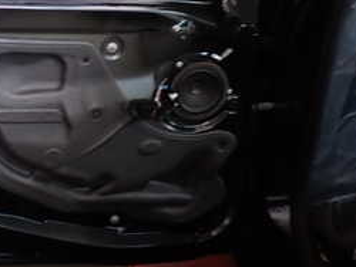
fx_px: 741
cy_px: 0
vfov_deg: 19.9
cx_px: 7
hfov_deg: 25.8
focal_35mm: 72
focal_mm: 5.4
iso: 100
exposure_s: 1/60
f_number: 2.3
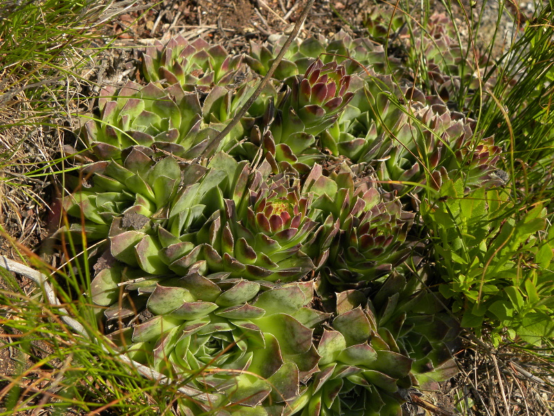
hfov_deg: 29.4
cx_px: 277
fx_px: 1056
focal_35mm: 66
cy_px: 208
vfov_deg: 22.3
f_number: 4
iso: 100
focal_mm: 11.8
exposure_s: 1/640
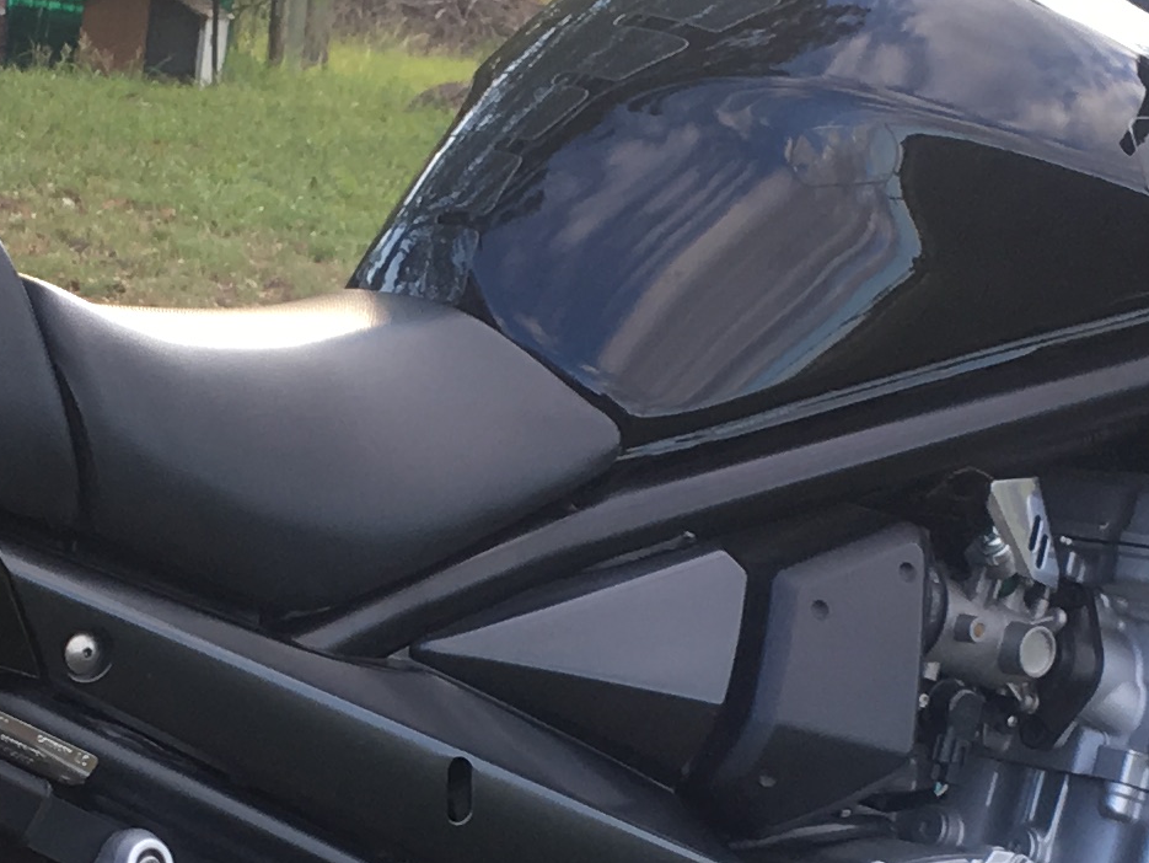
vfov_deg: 11.8
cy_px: 711
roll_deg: -0.8
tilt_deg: -12.4
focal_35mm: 125
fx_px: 4151
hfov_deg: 15.7
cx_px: 296
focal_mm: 4.15
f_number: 2.2
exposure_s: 1/127
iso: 25
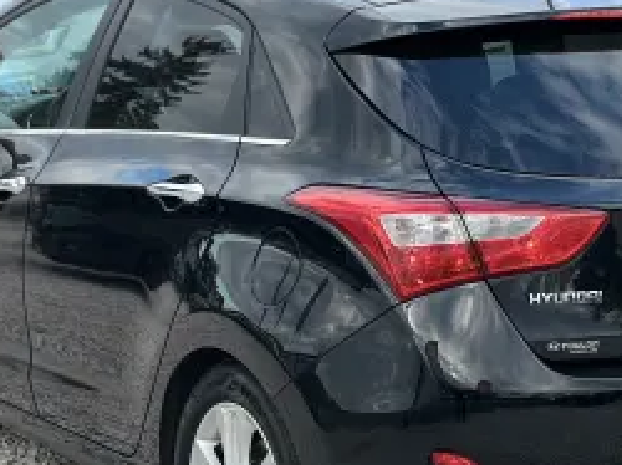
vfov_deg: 12.0
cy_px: 264
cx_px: 430
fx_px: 2208
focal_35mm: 123
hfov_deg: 16.0
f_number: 1.78
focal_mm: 6.86
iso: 80
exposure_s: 1/1019
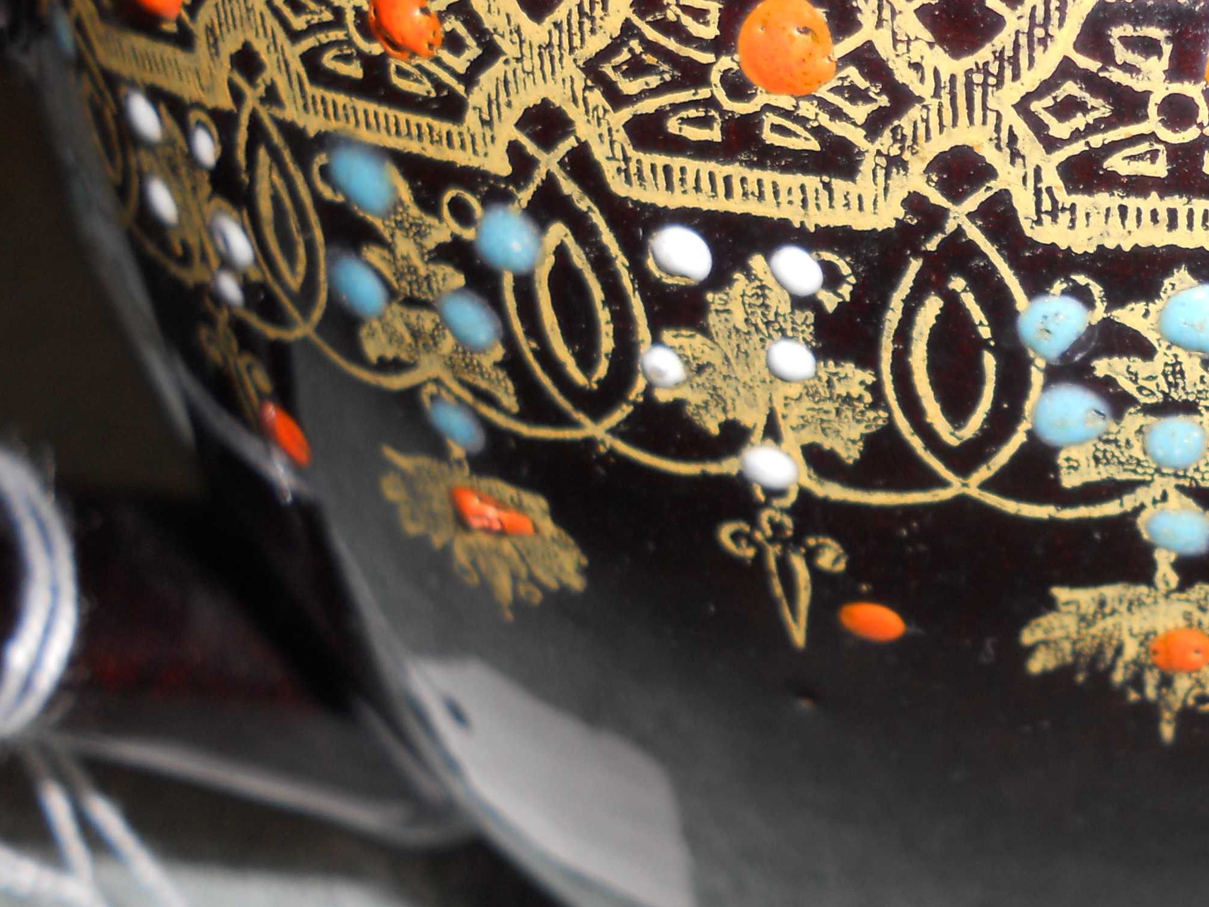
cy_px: 490
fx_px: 2235
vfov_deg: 22.9
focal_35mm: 64
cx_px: 990
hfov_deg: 29.5
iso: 80
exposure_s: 1/25
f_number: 8.8
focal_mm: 5.8
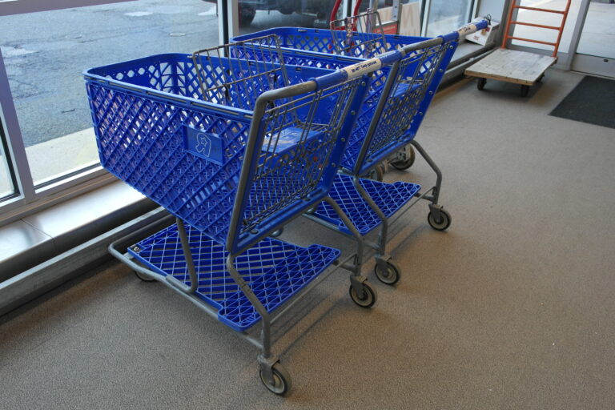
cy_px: 205
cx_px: 308
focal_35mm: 30
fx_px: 512
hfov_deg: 61.9
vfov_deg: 43.6
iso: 400
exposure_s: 1/80
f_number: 3.5
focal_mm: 20
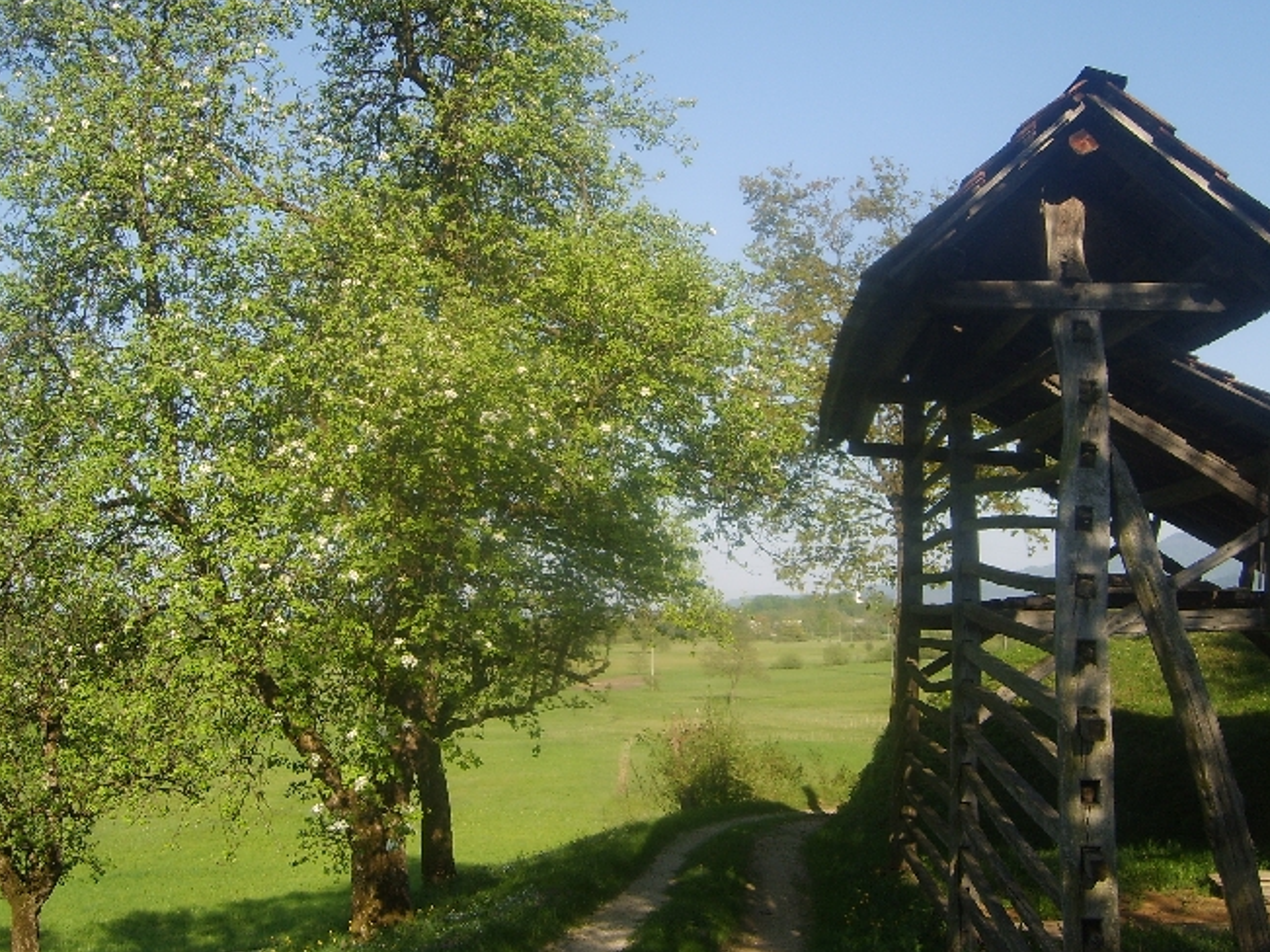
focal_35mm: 43
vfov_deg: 33.5
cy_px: 394
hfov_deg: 43.9
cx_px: 626
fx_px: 1577
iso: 50
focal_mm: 5.8
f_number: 2.8
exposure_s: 1/500
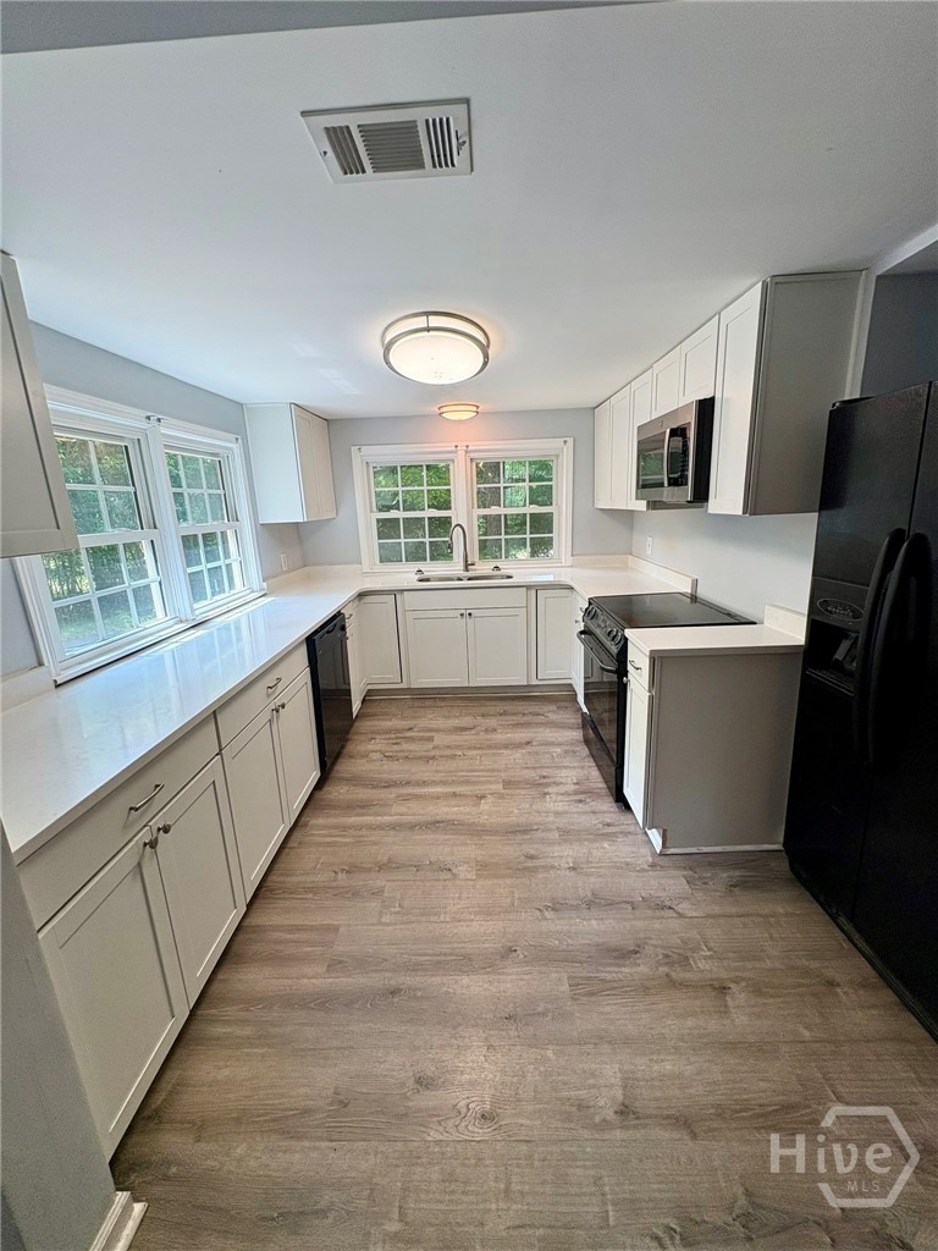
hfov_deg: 85.7
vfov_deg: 102.1
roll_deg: +3.0
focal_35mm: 14
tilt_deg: -13.3
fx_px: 506
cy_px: 626
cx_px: 469
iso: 80
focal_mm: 2.22
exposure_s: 1/120
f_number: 2.2
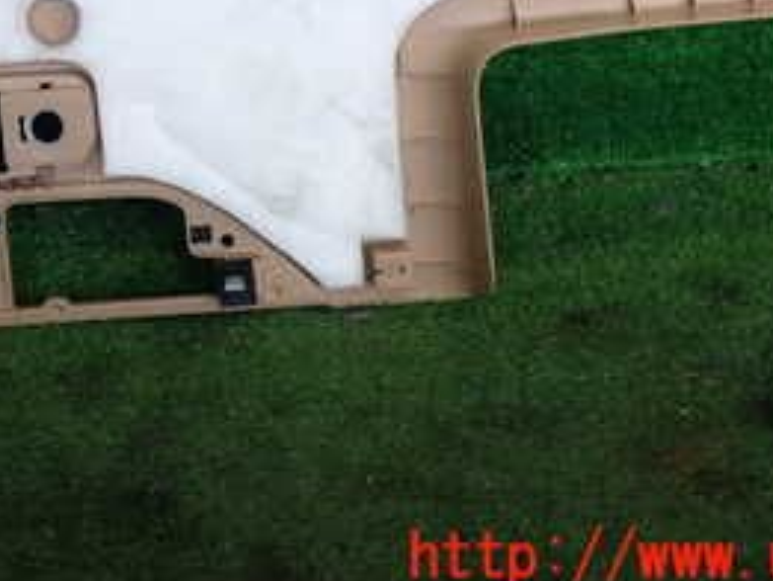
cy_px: -71
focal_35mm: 69
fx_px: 1542
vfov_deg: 20.3
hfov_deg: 27.7
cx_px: 190
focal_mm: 5.4
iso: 200
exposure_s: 1/125
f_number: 2.3
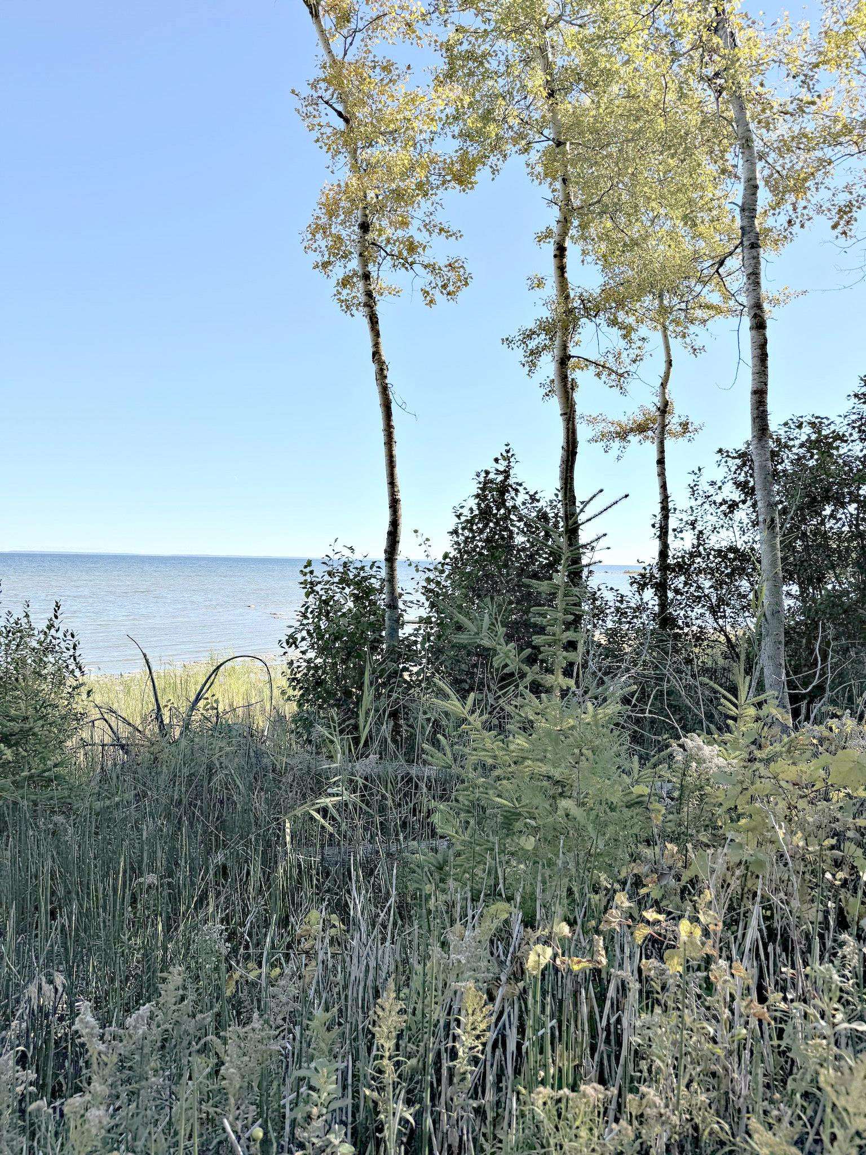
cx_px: 433
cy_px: 578
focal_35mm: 24
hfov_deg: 56.8
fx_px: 801
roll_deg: -0.6
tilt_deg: -2.4
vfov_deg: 71.6
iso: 80
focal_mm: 6.76
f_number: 1.78
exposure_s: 1/3597
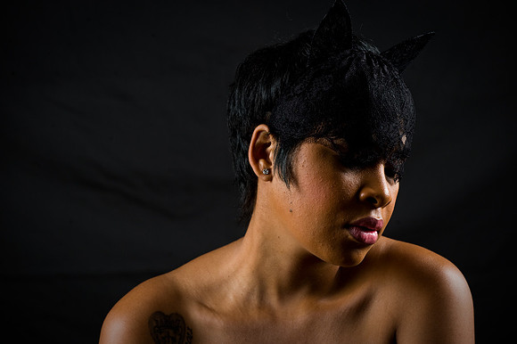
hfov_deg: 13.3
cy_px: 172
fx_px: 2225
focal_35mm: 155
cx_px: 258
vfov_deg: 8.8
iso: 200
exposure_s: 1/125
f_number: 5.6
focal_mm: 155
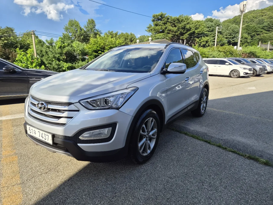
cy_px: 102
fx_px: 181
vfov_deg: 58.9
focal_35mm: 23
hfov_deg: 73.9
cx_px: 136
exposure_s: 1/2920
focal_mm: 5.4
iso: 80
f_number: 1.8
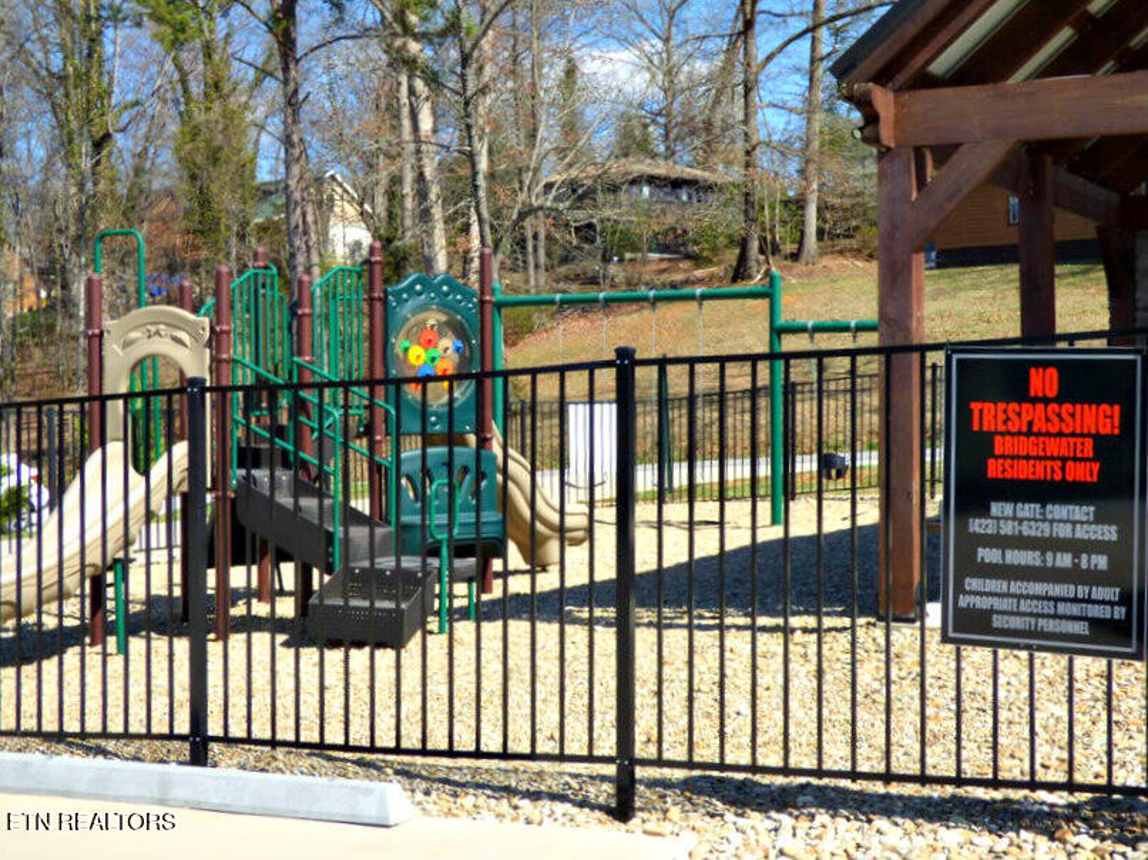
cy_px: 430
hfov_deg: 39.7
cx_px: 574
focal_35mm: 48
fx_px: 1591
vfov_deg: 30.3
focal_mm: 8.68
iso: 100
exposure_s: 1/640
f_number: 3.8
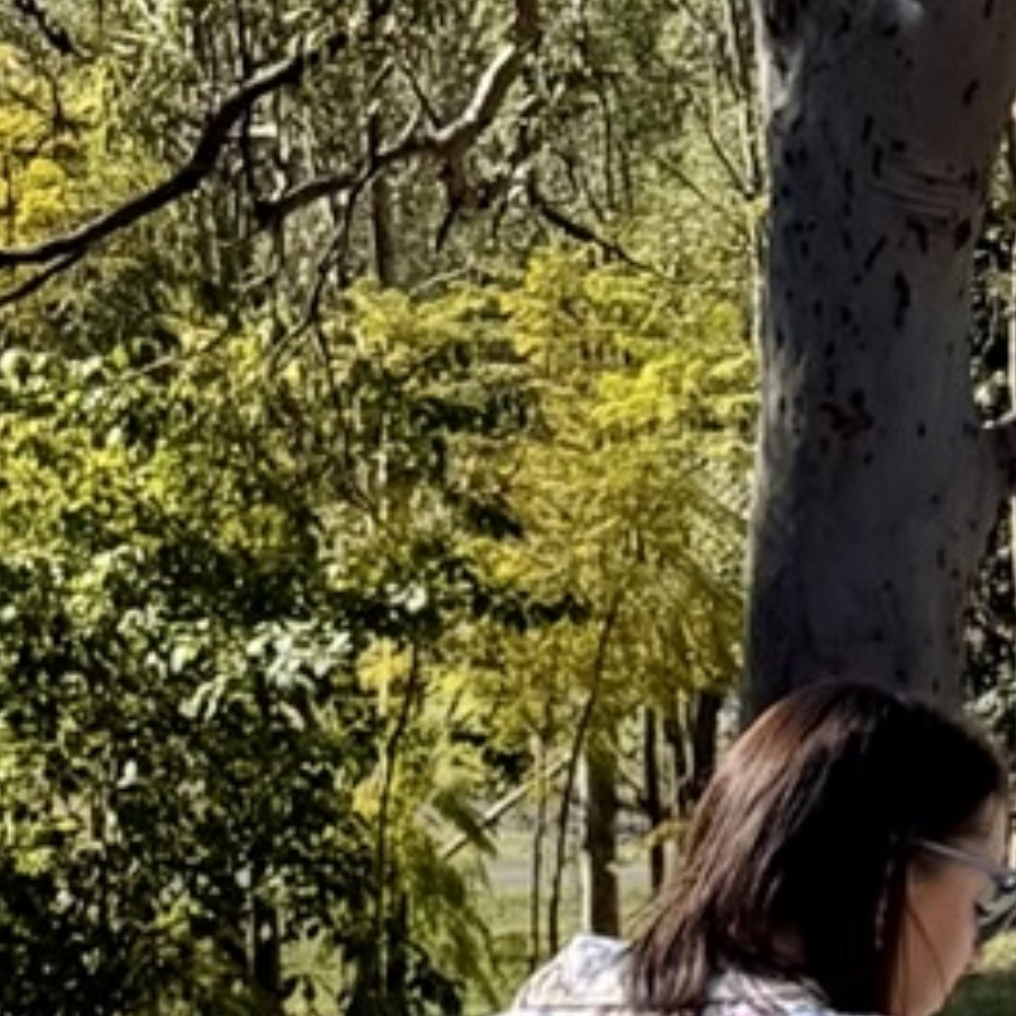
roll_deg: -1.6
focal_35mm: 162
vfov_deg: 10.7
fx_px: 5379
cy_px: 155
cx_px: 2866
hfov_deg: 9.1
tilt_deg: -1.4
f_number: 1.78
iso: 80
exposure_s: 1/1410
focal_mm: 6.76
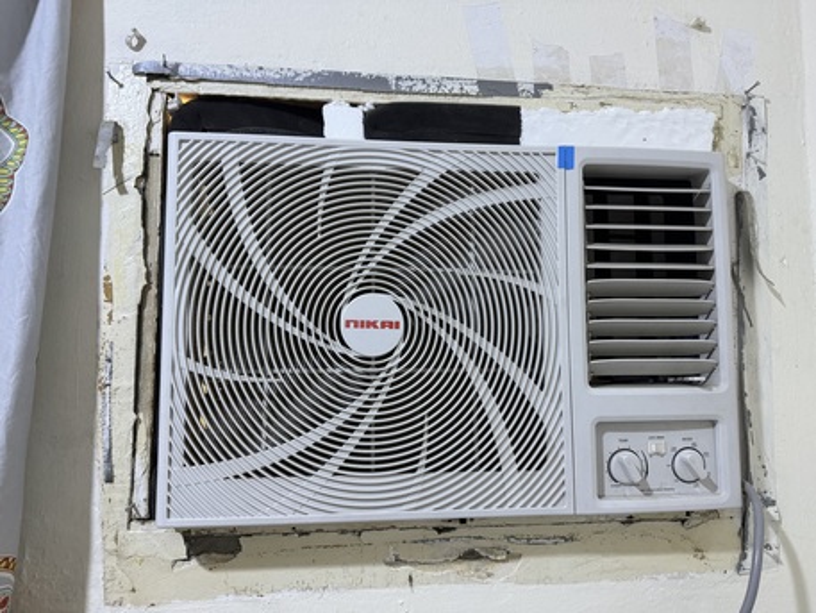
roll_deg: +0.3
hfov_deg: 71.6
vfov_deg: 56.8
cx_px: 408
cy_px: 306
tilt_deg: +3.4
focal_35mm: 24
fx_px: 566
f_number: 1.78
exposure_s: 1/60
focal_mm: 6.76
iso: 400
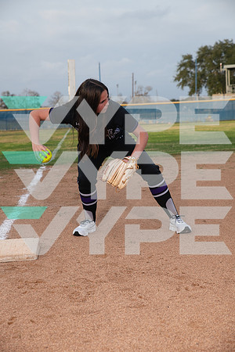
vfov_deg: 32.4
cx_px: 118
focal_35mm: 62
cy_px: 176
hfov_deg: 21.9
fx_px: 607
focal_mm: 62
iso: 200
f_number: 6.3
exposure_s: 1/400
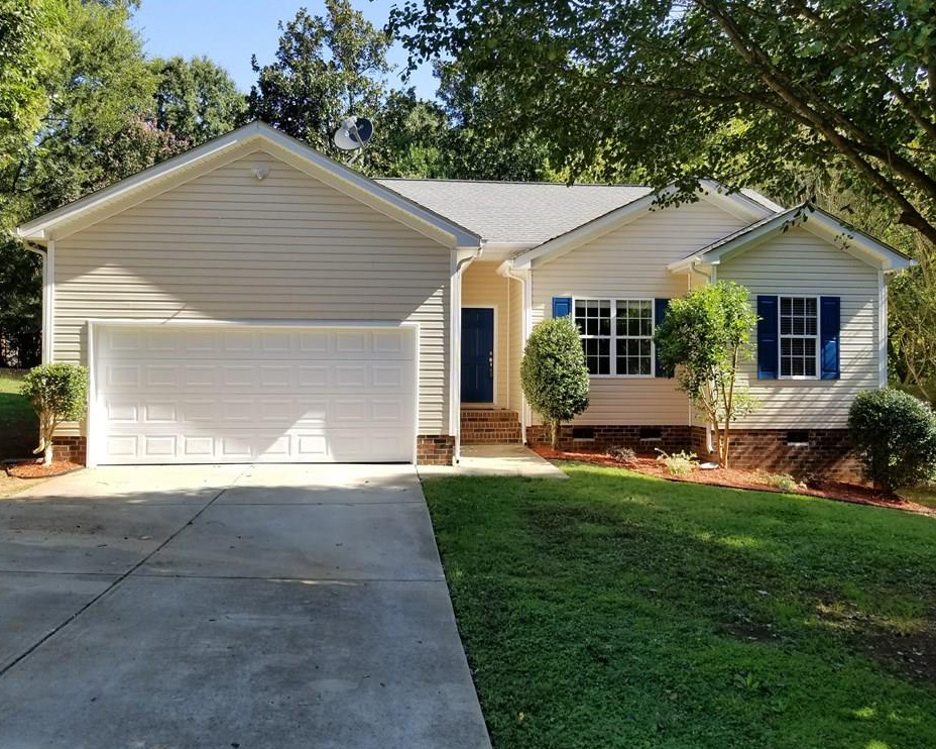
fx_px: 775
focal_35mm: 28
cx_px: 477
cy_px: 381
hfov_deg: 62.2
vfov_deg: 51.5
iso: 50
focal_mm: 4.25
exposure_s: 1/850
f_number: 1.7
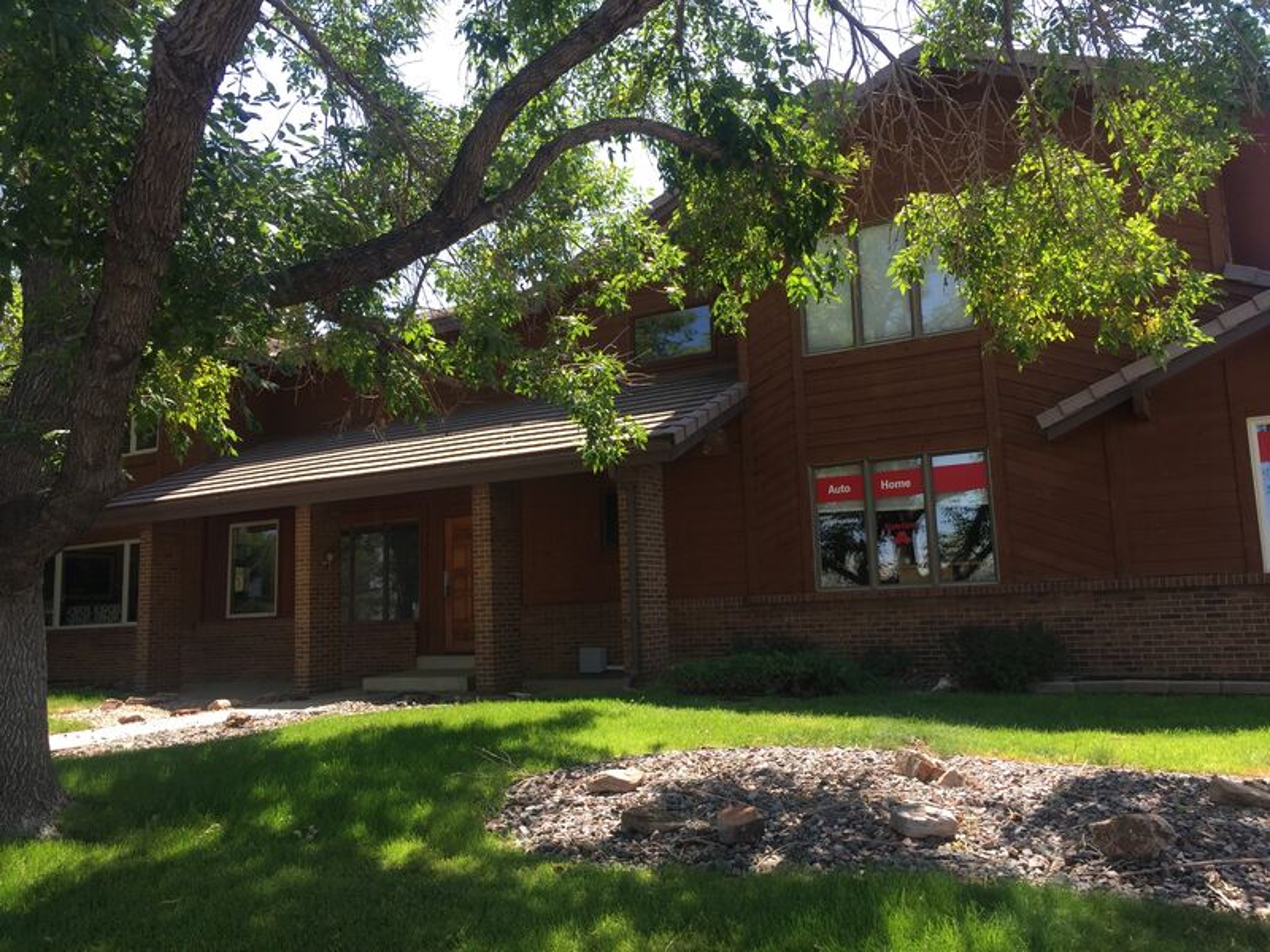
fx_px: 1064
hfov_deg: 61.7
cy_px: 476
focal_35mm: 29
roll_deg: +0.3
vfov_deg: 48.2
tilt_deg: +8.3
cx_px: 635
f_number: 2.2
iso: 32
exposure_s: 1/455
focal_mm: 4.15
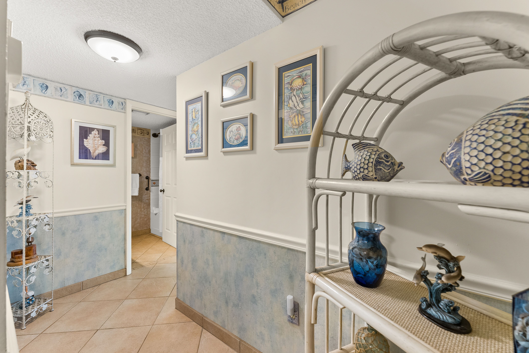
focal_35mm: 14
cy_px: 176
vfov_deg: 81.3
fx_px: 206
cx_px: 264
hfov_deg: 104.2
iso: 400
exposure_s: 1/2.5
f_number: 8
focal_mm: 14
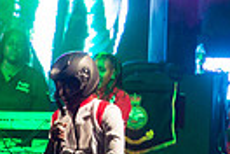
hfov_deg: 1.5
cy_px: 65
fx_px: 8982
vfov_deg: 1.0
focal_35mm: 1406
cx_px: 131
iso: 3200
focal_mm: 320
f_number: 5.6
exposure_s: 1/200
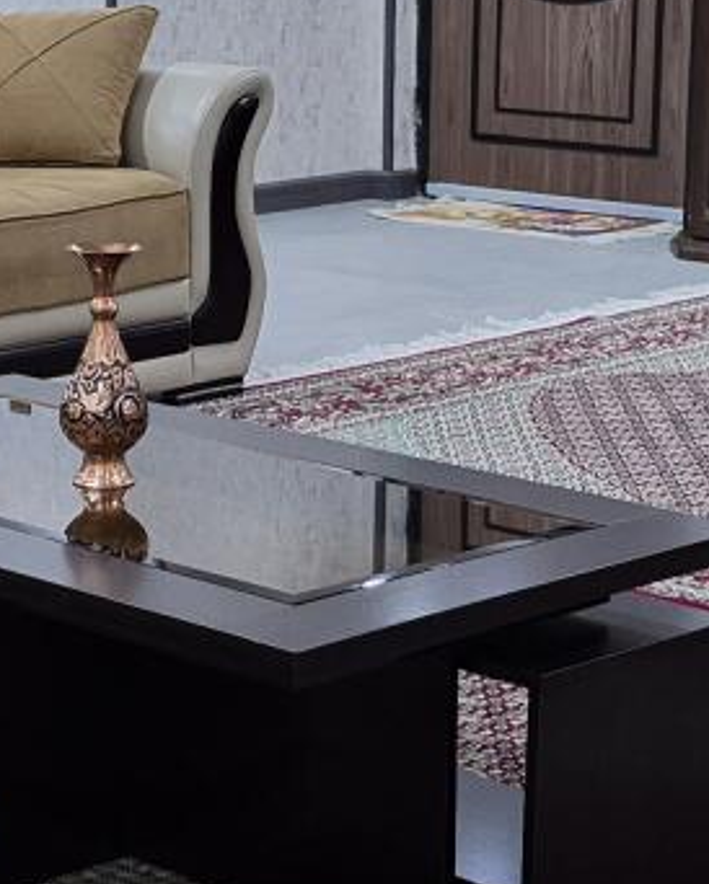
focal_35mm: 105
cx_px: 259
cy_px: 481
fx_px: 2752
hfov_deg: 14.7
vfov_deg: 18.3
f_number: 1.8
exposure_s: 1/100
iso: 200
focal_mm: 5.4
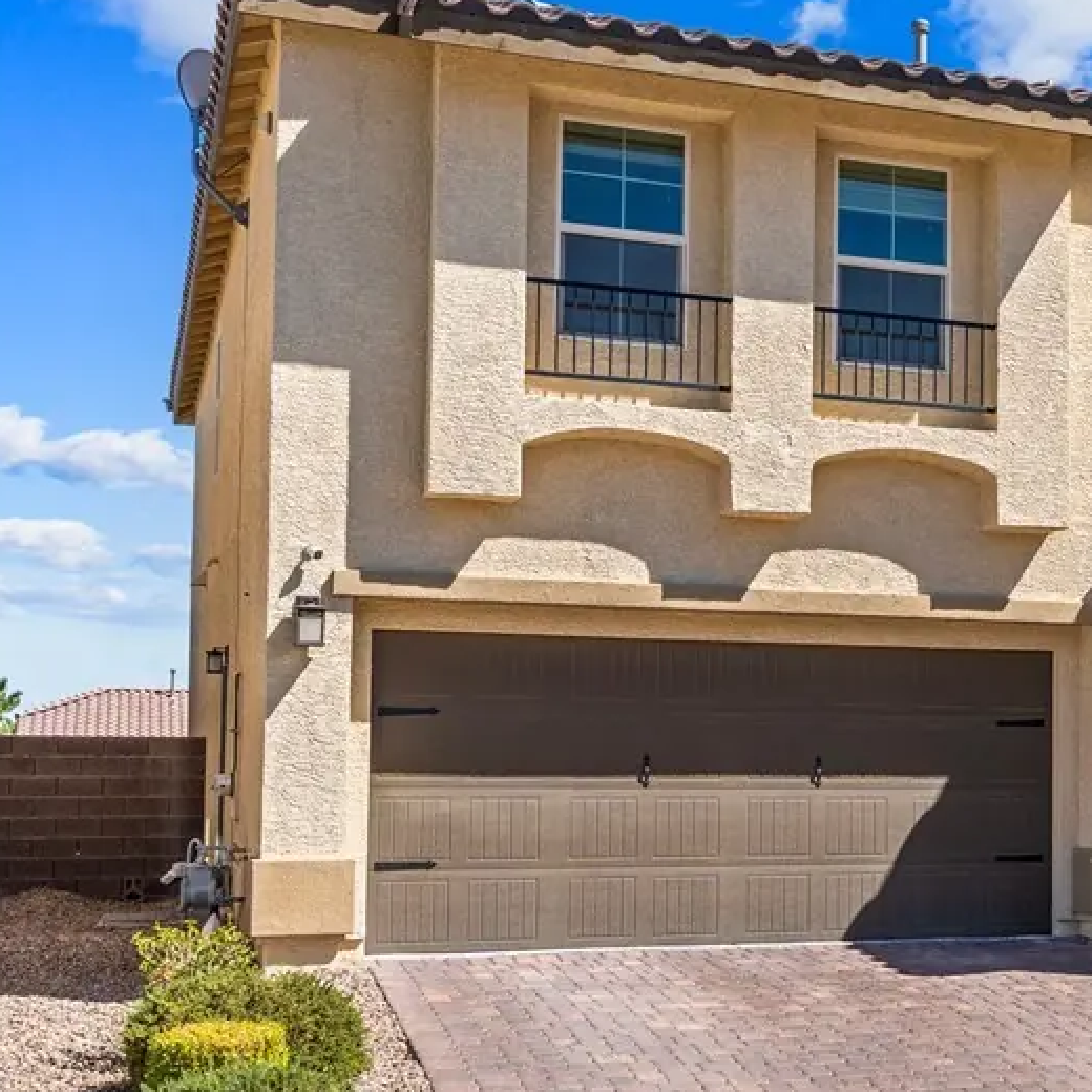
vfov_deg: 31.0
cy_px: 679
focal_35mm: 55
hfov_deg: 29.0
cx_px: 1104
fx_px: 1963
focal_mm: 21
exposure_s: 1/8000
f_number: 9
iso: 400
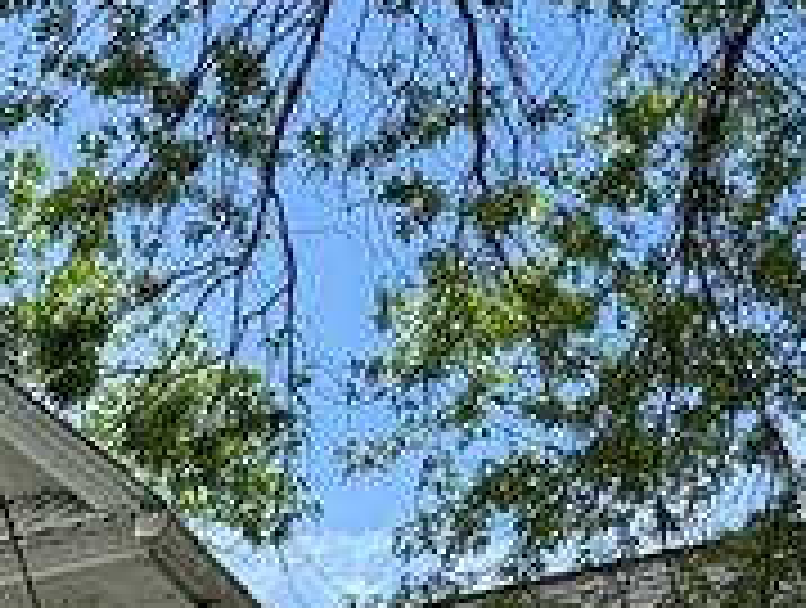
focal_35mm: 137
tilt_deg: +11.4
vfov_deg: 9.9
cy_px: 1320
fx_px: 3196
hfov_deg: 13.5
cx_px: -396
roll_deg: -1.9
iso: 80
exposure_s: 1/2370
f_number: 1.78
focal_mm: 6.76
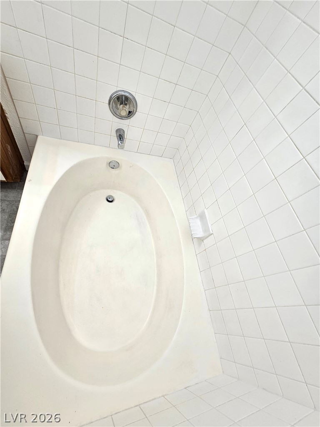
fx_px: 160
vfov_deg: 106.2
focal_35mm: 13
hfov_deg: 89.9
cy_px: 214
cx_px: 160
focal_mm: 2.2
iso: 50
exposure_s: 1/60.2
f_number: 2.2
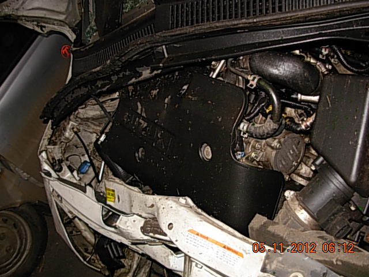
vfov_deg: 37.7
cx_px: 184
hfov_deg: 49.0
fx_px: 405
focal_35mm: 38
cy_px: 138
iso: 115
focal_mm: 6.3
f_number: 2.9
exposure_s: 1/46.5
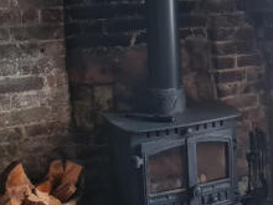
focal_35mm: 69
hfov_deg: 27.6
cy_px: 80
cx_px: 222
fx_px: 544
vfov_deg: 21.3
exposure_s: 1/50
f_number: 1.8
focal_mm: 5.4
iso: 400
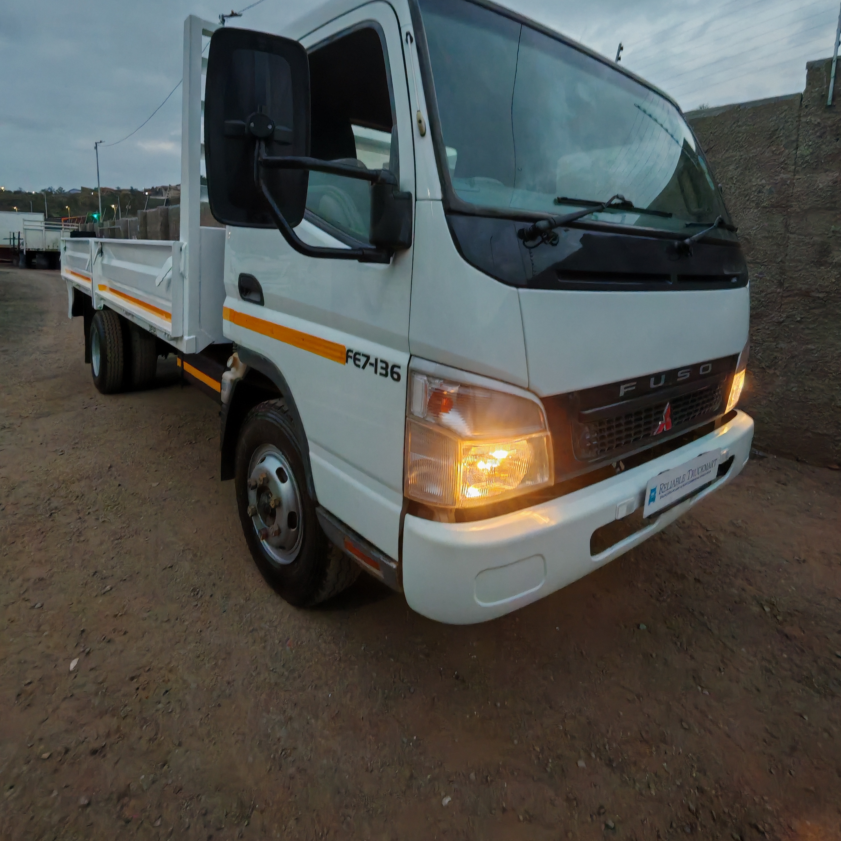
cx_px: 423
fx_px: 522
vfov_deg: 76.2
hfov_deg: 77.7
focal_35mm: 19
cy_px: 310
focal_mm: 1.96
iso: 500
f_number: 2.2
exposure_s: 1/33
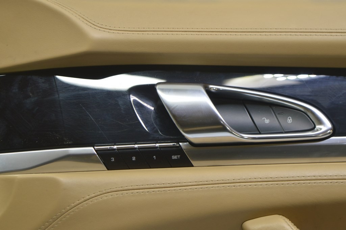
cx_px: 173
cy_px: 115
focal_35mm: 82
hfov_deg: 24.6
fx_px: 792
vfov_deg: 16.5
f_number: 5.6
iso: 400
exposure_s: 1/20
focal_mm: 55
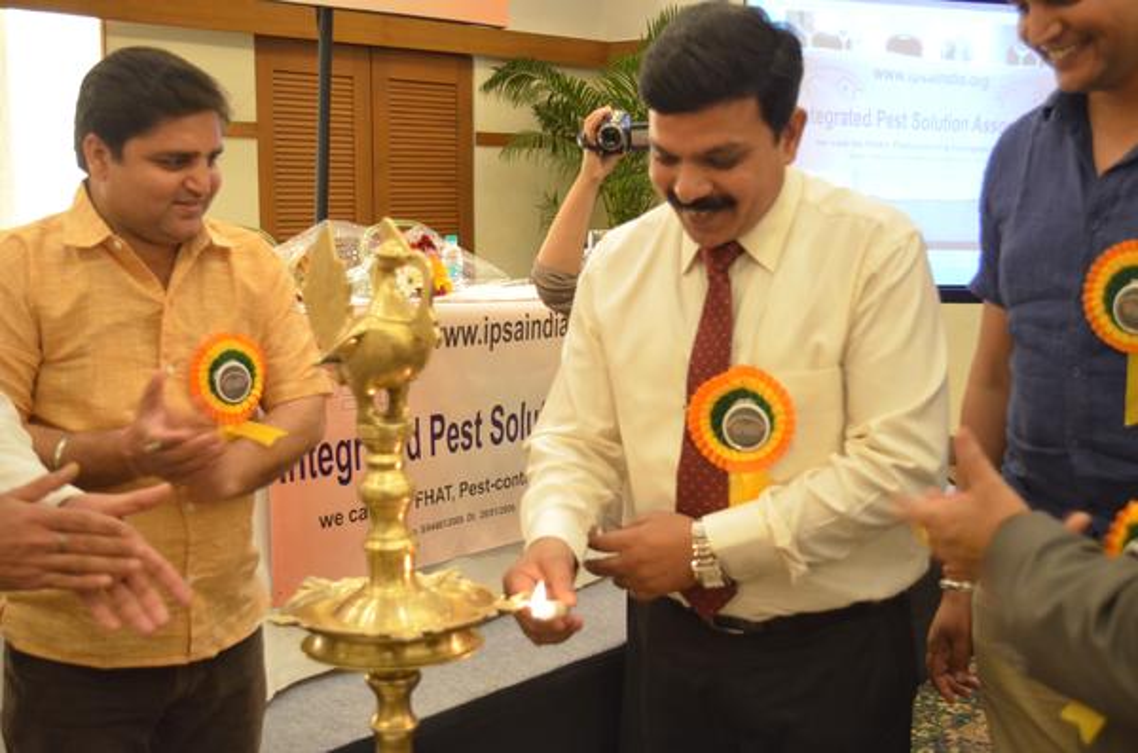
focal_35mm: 45
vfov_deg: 29.7
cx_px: 569
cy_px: 376
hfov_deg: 43.7
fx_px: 1419
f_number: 4.5
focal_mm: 30
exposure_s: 1/40
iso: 2000
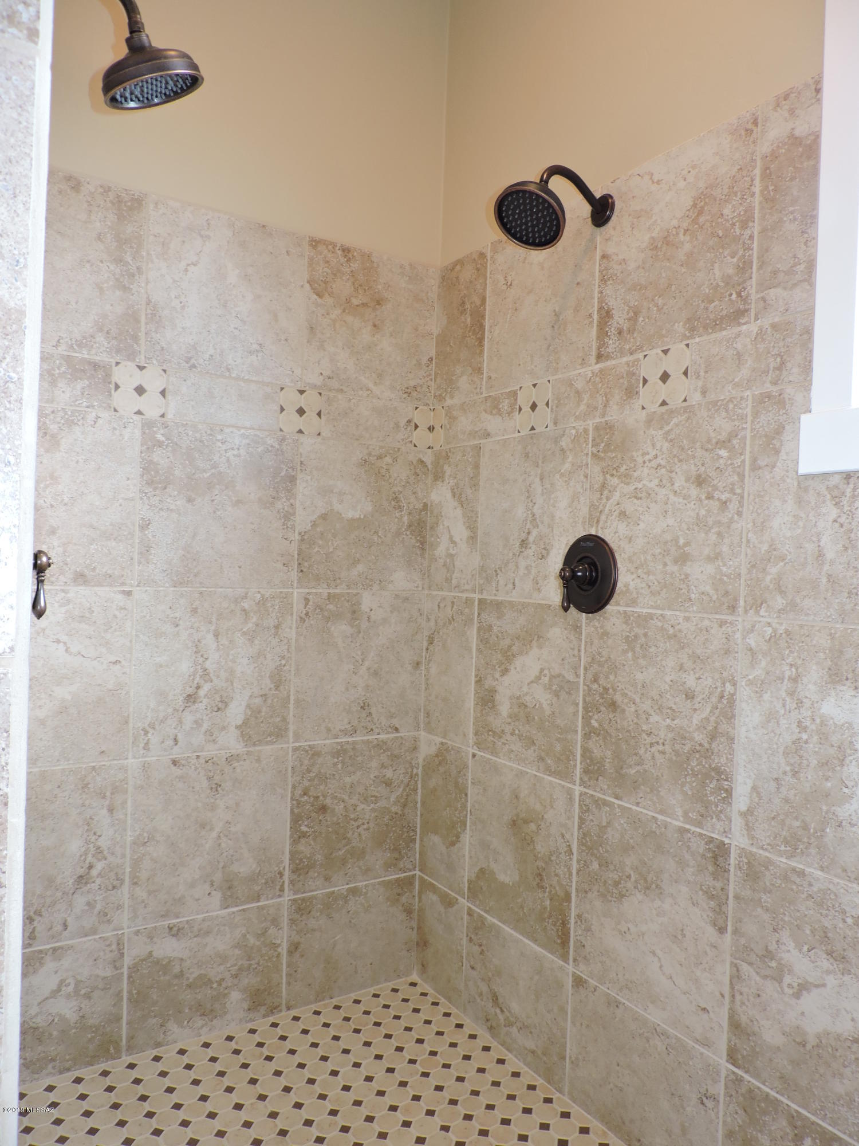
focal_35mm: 24
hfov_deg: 56.8
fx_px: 794
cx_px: 430
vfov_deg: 71.6
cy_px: 573
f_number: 3
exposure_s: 1/40
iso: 160
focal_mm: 4.3
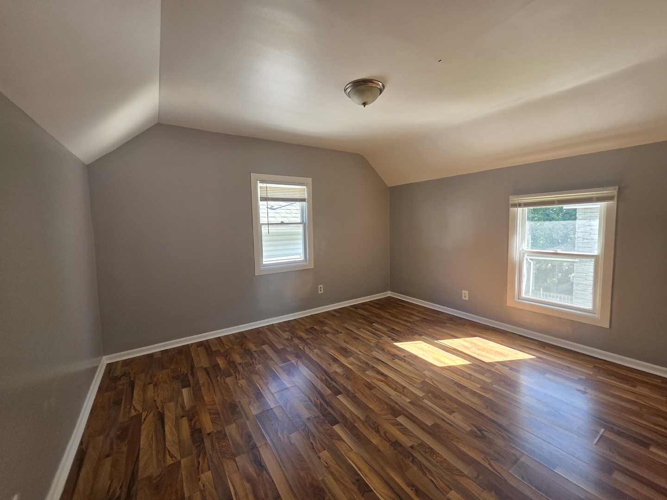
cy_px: 250
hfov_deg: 106.2
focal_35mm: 13
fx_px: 250
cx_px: 334
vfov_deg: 89.9
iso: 64
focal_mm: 2.2
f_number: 1.9
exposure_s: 1/120
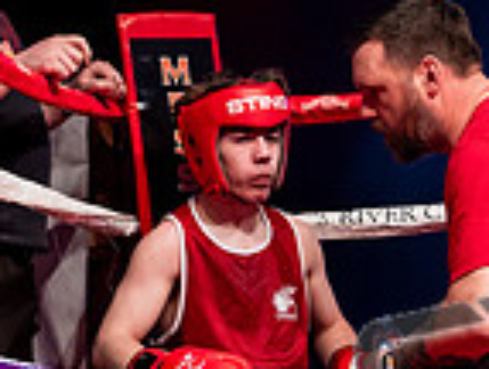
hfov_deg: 9.2
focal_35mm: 214
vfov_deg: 6.9
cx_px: 362
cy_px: 378
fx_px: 3031
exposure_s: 1/1000
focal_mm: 55
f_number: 2.5
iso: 3200
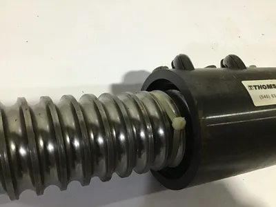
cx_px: 138
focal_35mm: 31
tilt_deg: -53.8
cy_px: 104
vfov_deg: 45.4
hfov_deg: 58.4
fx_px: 247
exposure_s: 1/24
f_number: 2.4
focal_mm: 3.3
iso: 200
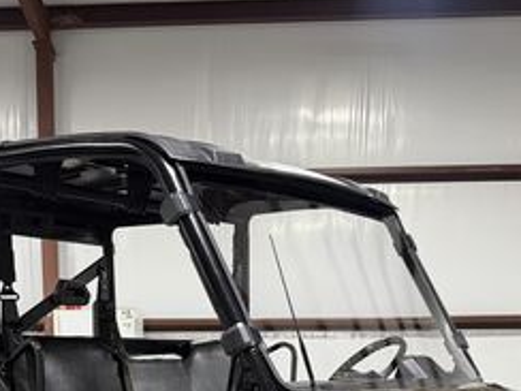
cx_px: 196
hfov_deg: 30.6
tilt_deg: -9.6
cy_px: 498
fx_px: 948
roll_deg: +0.5
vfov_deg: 21.3
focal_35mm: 63
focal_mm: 6.76
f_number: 1.78
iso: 250
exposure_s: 1/60
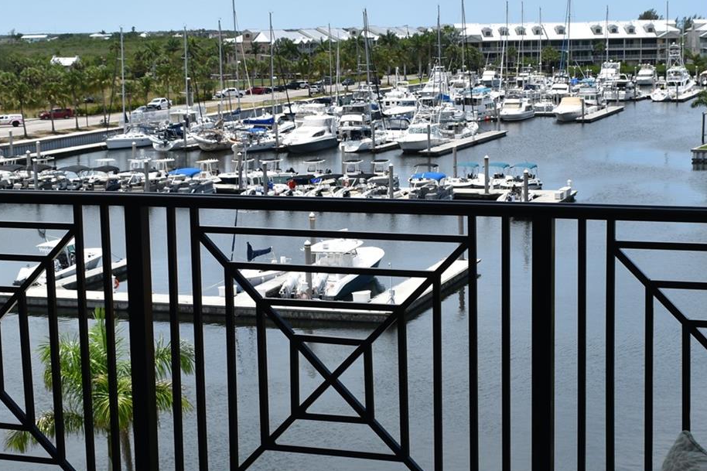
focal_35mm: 71
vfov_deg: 19.2
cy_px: 225
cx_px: 404
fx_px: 1392
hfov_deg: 28.5
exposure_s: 1/320
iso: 100
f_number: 9
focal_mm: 27
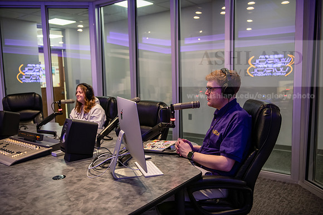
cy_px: 108
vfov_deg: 42.3
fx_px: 278
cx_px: 162
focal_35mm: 31
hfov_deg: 60.3
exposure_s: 1/100
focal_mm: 31
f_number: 2.8
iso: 1000
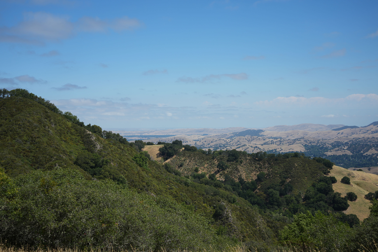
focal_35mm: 50
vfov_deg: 27.0
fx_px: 525
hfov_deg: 39.6
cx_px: 189
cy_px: 126
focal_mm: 50
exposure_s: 1/1250
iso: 125
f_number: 4.5
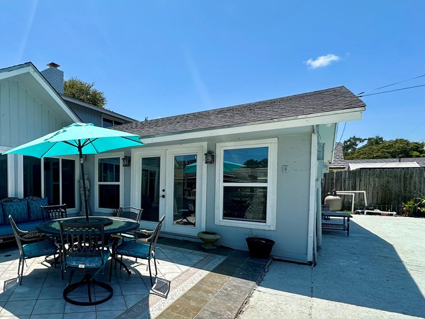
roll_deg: -1.7
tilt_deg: -1.3
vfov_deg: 62.8
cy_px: 193
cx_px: 112
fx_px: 258
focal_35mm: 21
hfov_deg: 74.0
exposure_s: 1/1401
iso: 40
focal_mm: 2.22
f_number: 2.2
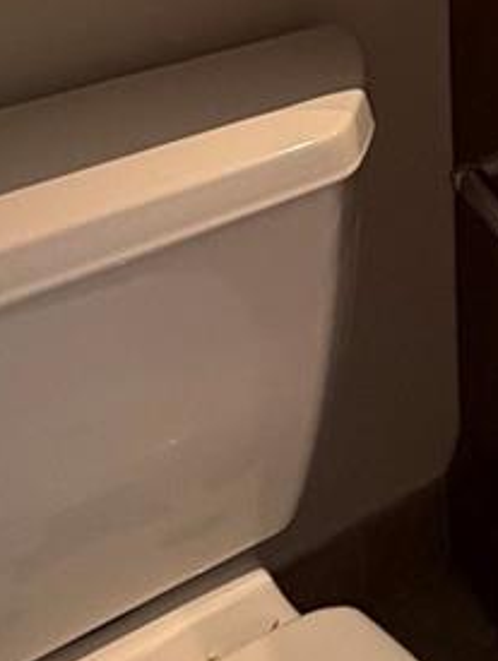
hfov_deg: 20.4
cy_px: -310
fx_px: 1167
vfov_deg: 24.9
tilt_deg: -11.0
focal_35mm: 61
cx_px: 765
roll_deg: -1.7
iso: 250
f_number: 2.2
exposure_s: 1/120
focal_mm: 2.22
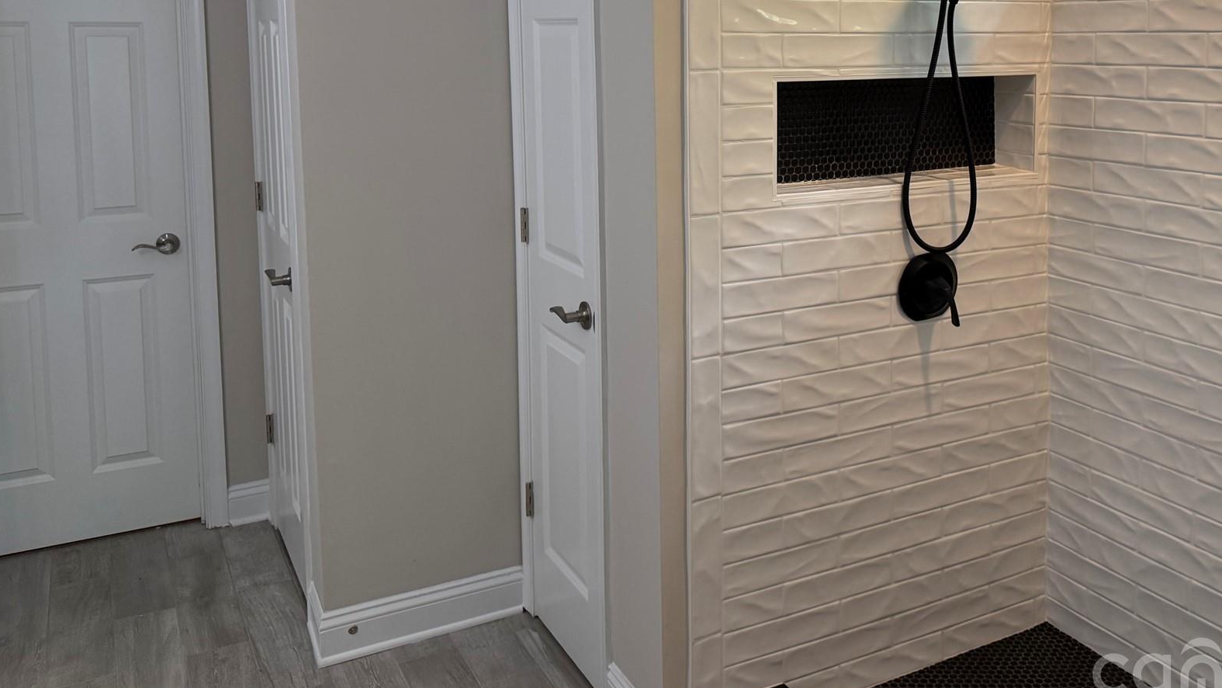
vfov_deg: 33.6
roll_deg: +0.0
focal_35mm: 34
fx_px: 1102
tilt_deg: -3.1
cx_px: 765
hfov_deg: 57.3
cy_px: 137
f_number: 1.78
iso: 200
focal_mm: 6.76
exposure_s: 1/120
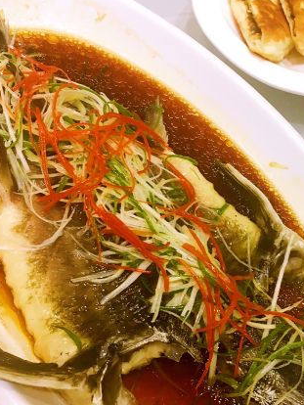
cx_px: 213
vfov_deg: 38.8
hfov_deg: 29.4
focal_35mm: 49
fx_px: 573
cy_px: 231
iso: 80
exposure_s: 1/33
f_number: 2.2
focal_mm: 4.15
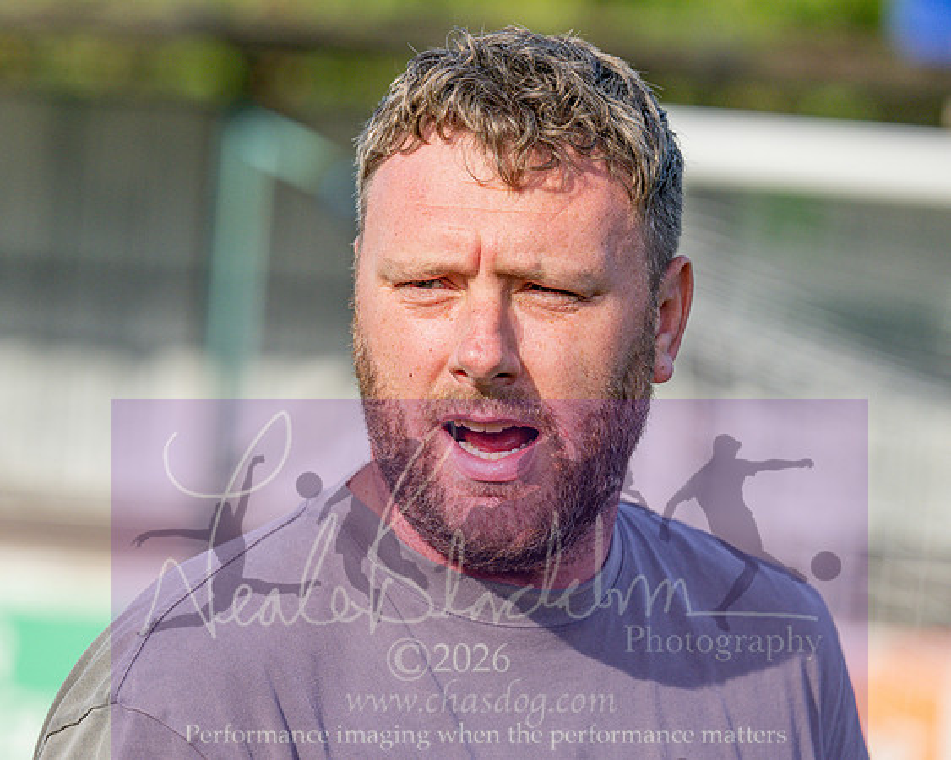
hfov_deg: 8.4
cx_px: 253
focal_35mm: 231
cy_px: 343
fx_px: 6493
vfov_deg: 6.7
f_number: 4
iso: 400
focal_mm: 155
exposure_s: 1/4000
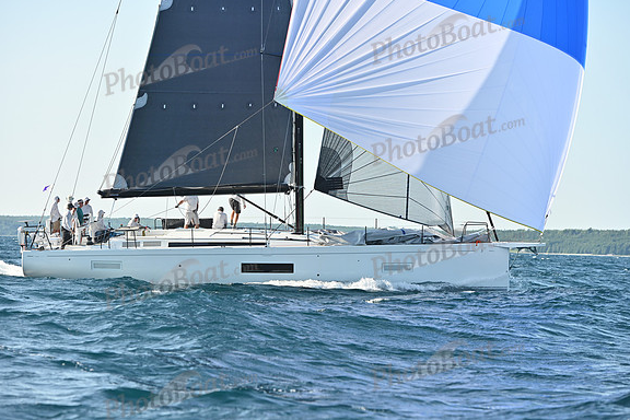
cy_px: 209
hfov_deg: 14.1
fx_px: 2555
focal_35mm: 146
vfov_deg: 9.4
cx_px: 315
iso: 320
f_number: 5
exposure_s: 1/1600
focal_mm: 145
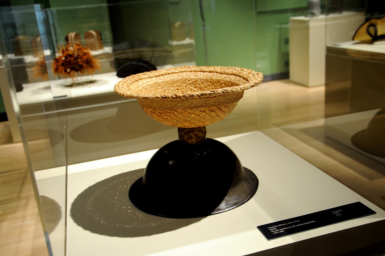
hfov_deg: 50.1
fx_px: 411
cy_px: 130
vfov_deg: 34.5
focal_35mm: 39
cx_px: 194
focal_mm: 25
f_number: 4
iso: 450
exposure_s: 1/30
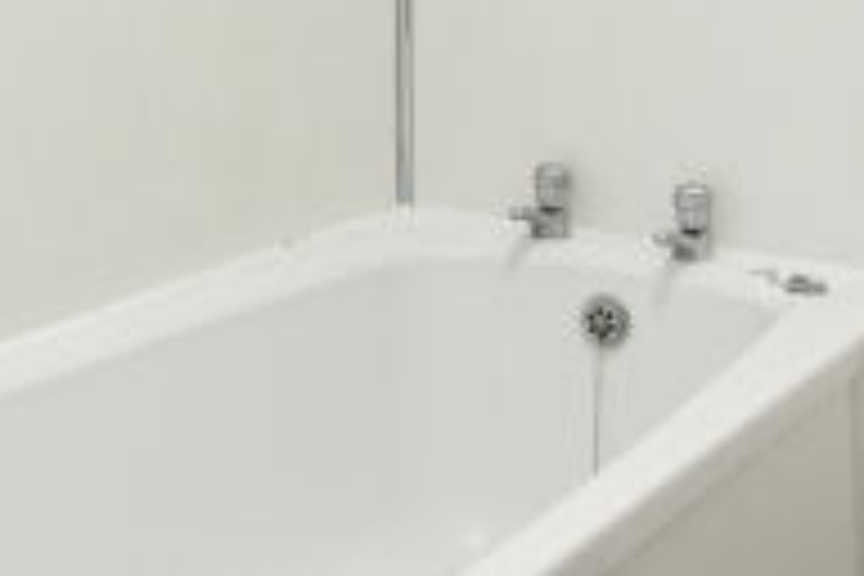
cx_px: 166
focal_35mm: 80
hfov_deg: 24.9
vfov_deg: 16.0
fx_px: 1920
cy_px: -212
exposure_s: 1/6
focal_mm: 10
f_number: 9
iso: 320
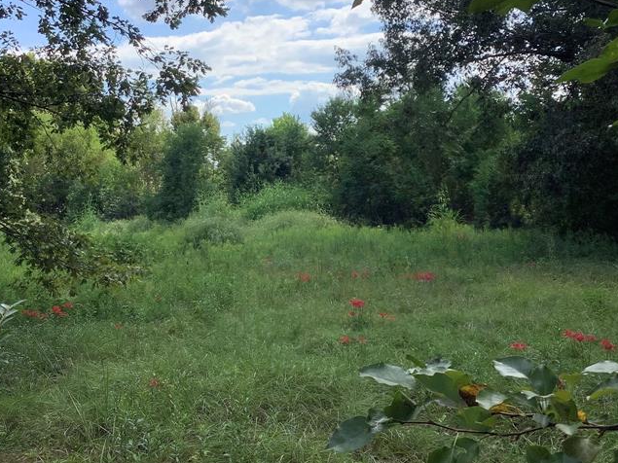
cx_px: 302
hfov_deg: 38.2
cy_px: 173
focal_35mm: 50
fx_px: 892
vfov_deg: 29.0
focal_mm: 3.3
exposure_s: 1/741
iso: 25
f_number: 2.4
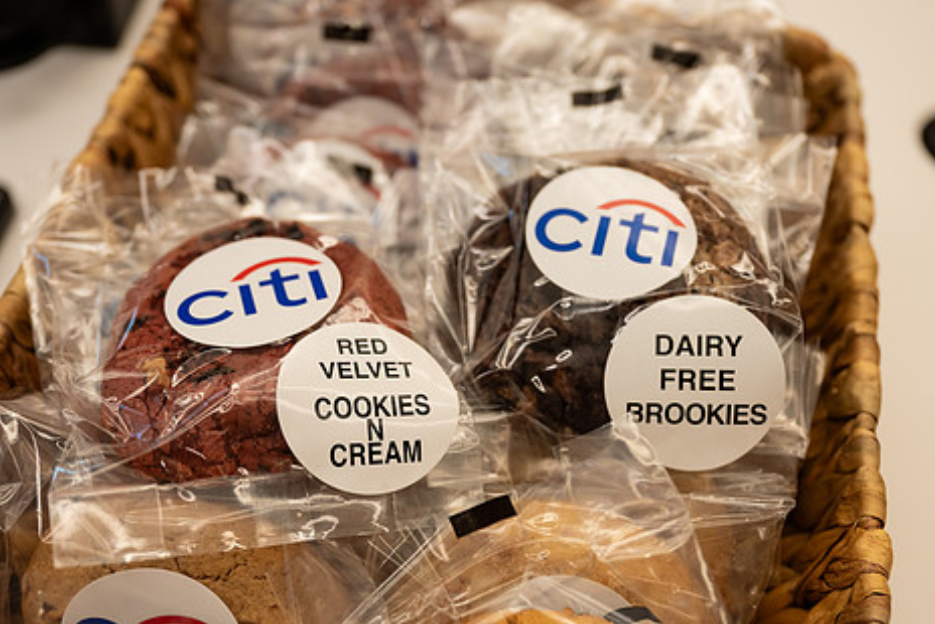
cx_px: 460
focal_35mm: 46
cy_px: 386
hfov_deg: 42.7
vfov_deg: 29.2
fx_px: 1195
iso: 320
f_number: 3.2
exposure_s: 1/500
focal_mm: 34.5
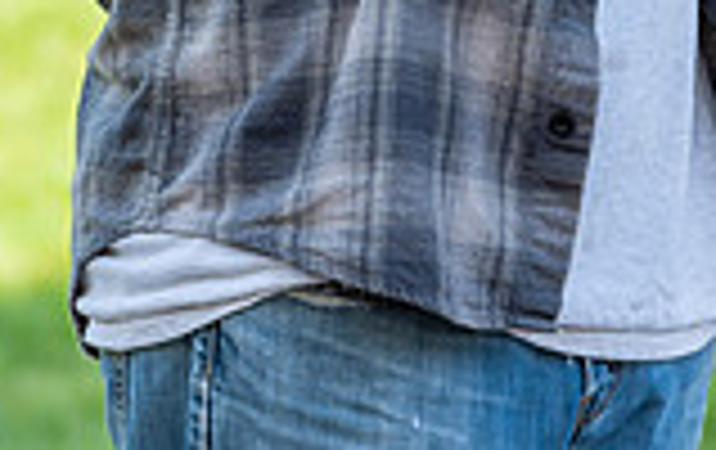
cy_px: -472
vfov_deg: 2.3
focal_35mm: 575
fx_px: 11240
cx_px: 426
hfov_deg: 3.6
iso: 100
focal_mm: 200
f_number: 6.3
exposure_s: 1/125
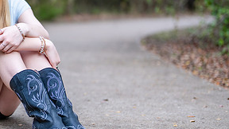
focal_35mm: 113
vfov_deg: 10.7
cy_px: 46
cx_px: 1
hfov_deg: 18.5
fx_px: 686
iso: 100
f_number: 1.2
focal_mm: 50
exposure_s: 1/400
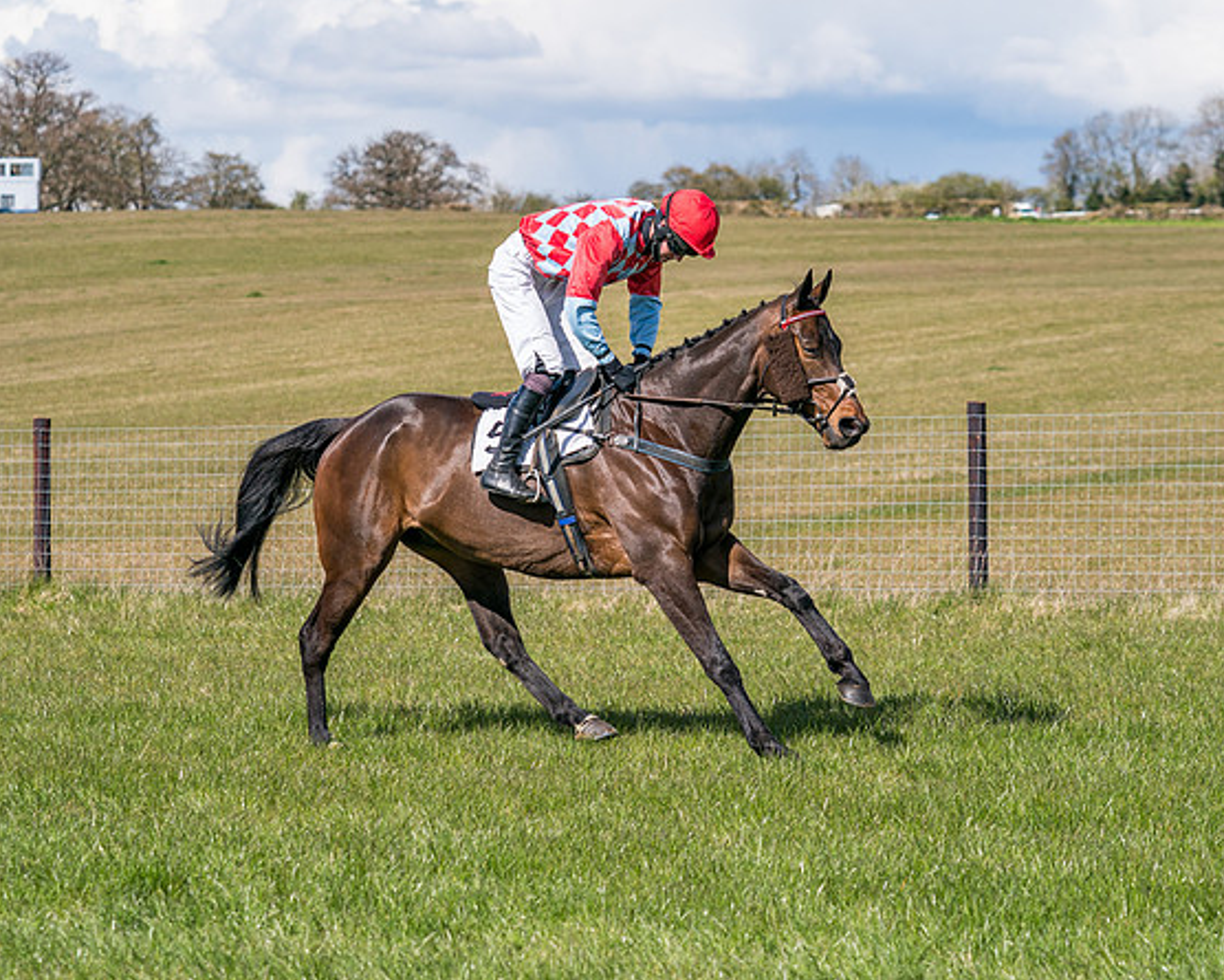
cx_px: 594
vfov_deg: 12.4
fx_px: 4493
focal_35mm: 124
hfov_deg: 15.5
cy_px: 455
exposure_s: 1/2000
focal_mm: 90
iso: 200
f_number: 4
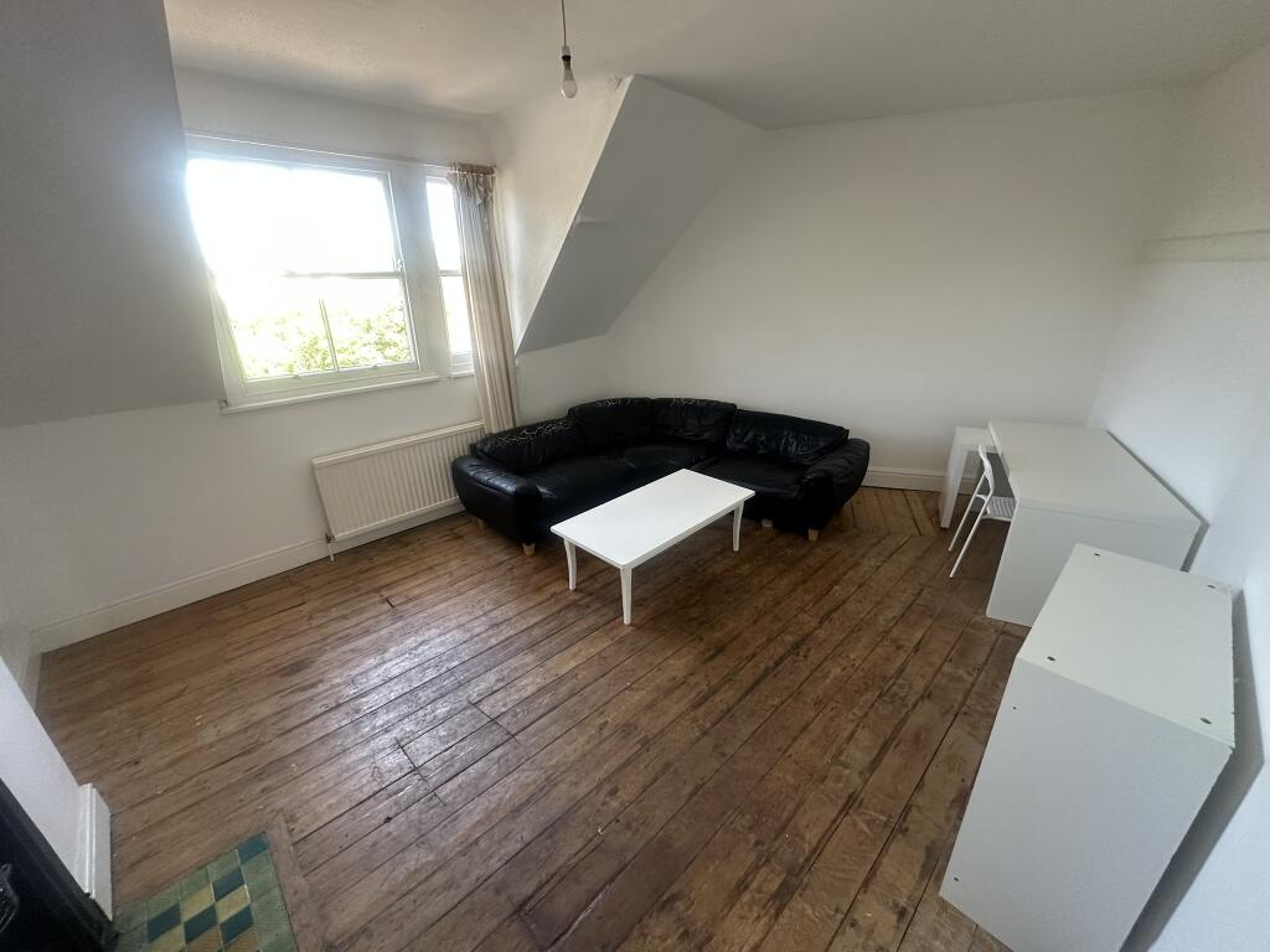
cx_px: 635
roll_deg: +1.7
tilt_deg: -21.6
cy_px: 476
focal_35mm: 14
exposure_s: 1/99
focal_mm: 2.22
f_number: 2.2
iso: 250
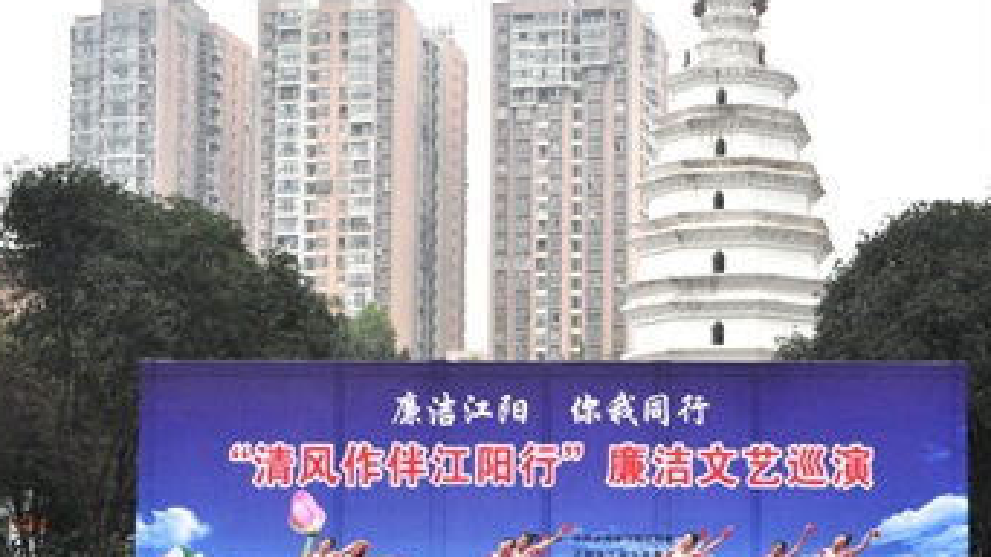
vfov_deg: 15.4
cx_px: 591
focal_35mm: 78
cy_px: 377
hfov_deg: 27.1
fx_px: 2049
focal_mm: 34
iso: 800
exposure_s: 1/125
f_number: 18
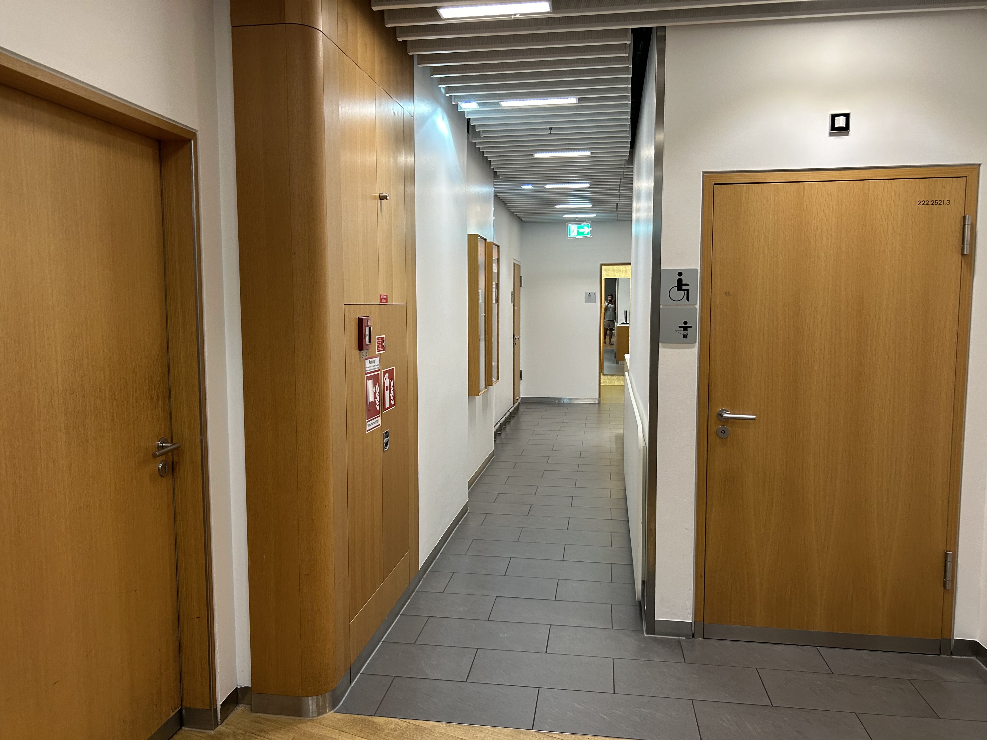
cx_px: 494
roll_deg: +0.4
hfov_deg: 67.3
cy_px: 370
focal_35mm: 26
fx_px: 741
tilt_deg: -6.0
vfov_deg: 53.1
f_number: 1.5
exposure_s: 1/50
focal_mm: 5.7
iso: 160
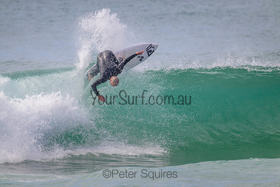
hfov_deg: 2.6
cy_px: 94
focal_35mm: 800
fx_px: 6223
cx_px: 140
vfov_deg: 1.7
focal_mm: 800
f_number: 11
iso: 1250
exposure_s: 1/2000
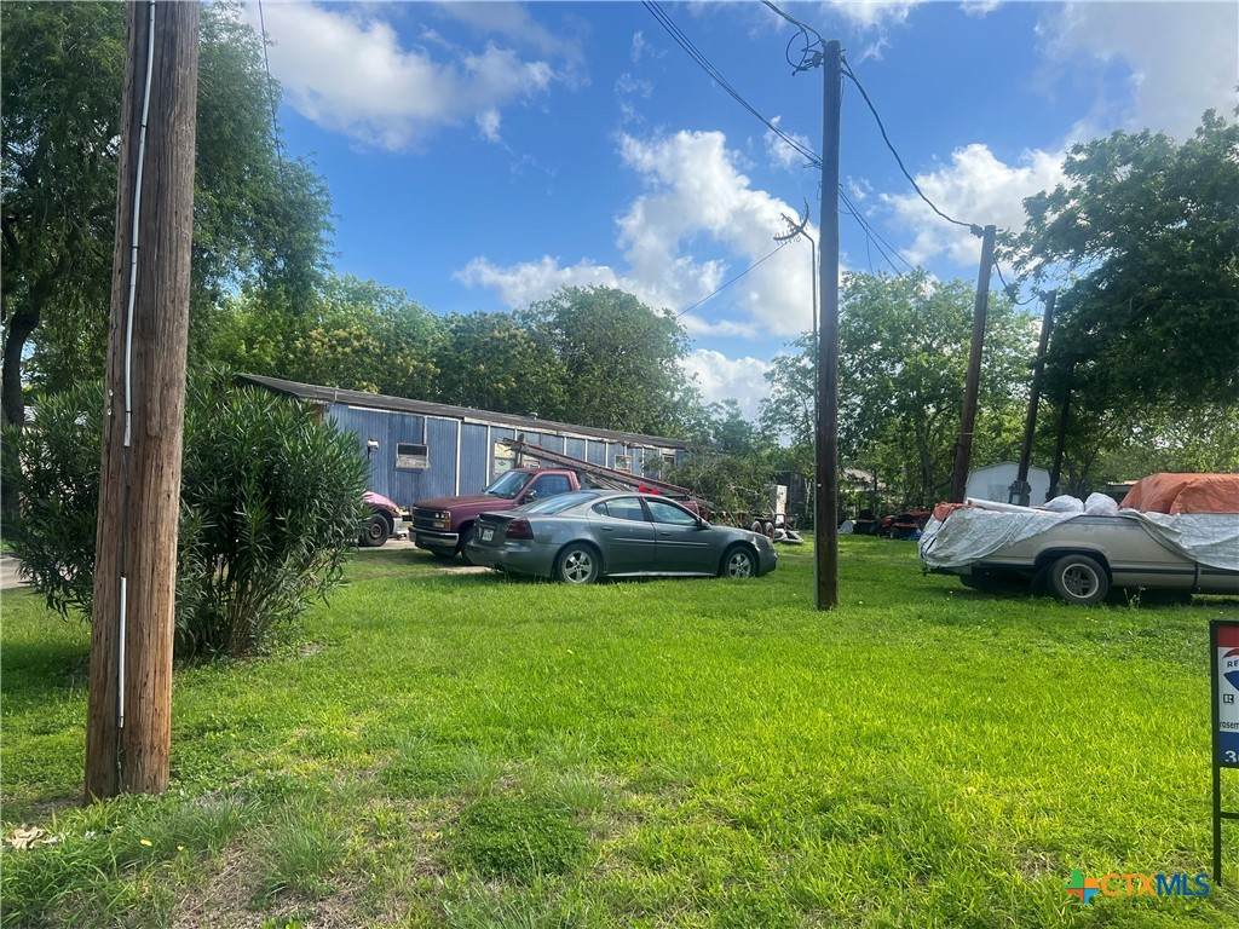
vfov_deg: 53.1
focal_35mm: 26
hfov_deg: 67.3
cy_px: 464
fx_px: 931
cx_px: 620
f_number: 1.5
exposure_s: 1/3257
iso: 50
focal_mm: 5.7
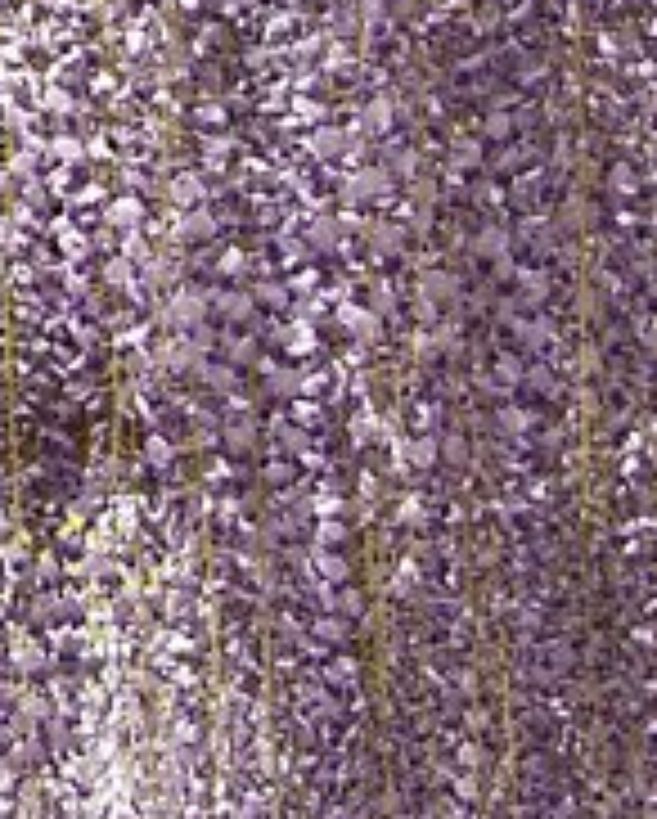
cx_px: -770
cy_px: -191
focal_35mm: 277
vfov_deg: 6.9
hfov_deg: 5.5
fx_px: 6713
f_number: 5.6
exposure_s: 1/200
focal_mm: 35
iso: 100
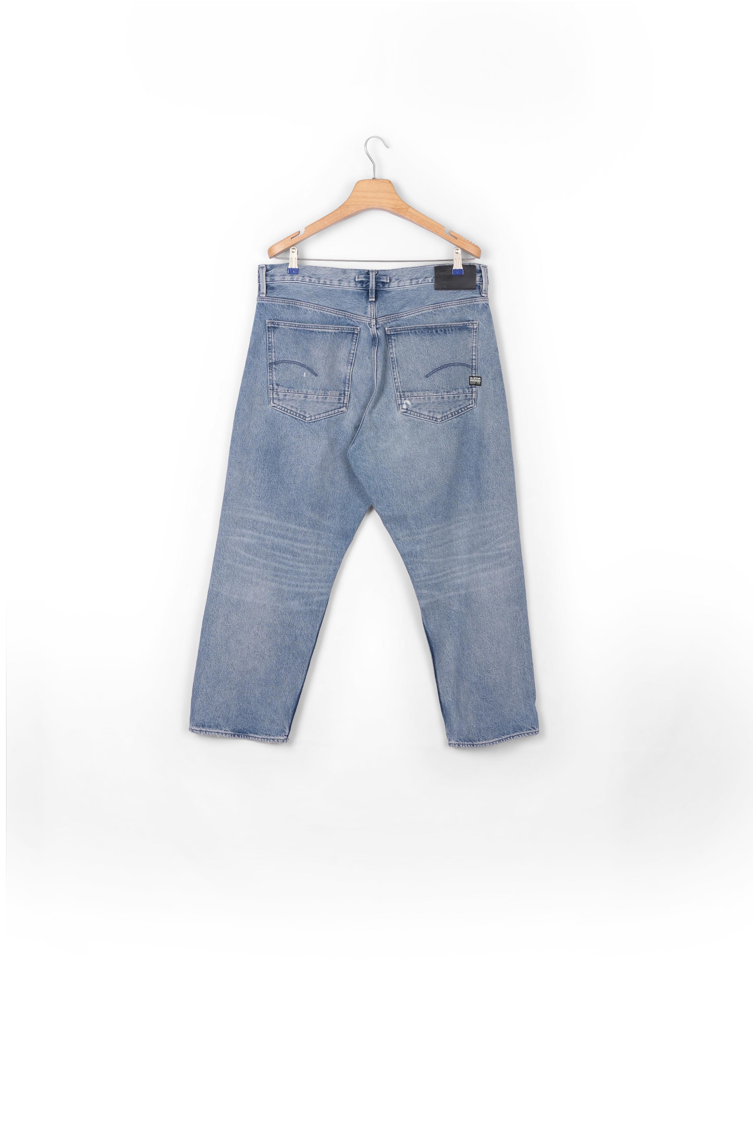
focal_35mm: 38
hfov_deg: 35.1
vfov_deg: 50.7
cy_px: 550
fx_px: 1192
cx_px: 374
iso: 100
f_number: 13
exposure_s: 1/200
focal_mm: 37
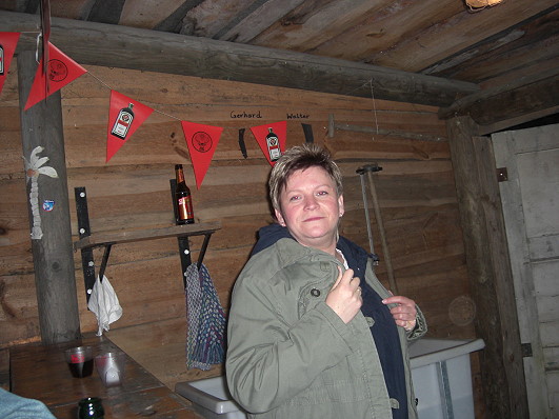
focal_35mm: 38
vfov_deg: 37.7
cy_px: 210
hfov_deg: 49.0
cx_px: 280
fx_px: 614
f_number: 2.8
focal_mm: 7.9
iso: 200
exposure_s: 1/60
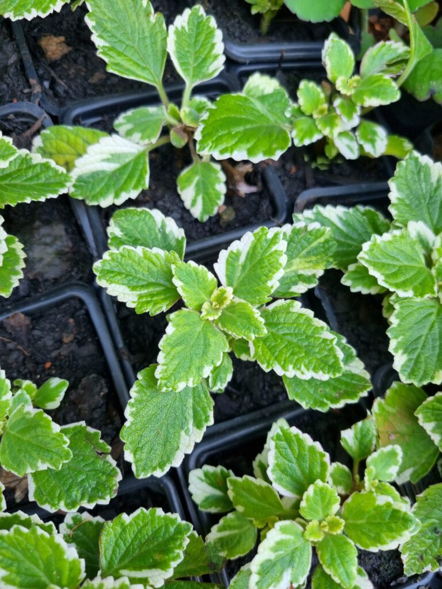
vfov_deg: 67.3
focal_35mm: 26
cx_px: 221
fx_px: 443
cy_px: 294
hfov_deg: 53.1
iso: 100
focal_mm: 5.4
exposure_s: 1/120
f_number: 1.8
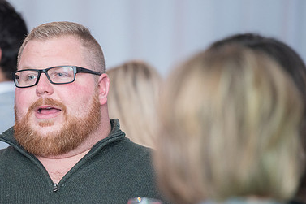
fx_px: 2617
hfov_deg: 6.7
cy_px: 125
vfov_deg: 4.5
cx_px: 83
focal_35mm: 308
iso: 1600
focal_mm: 200
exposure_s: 1/200
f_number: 2.8
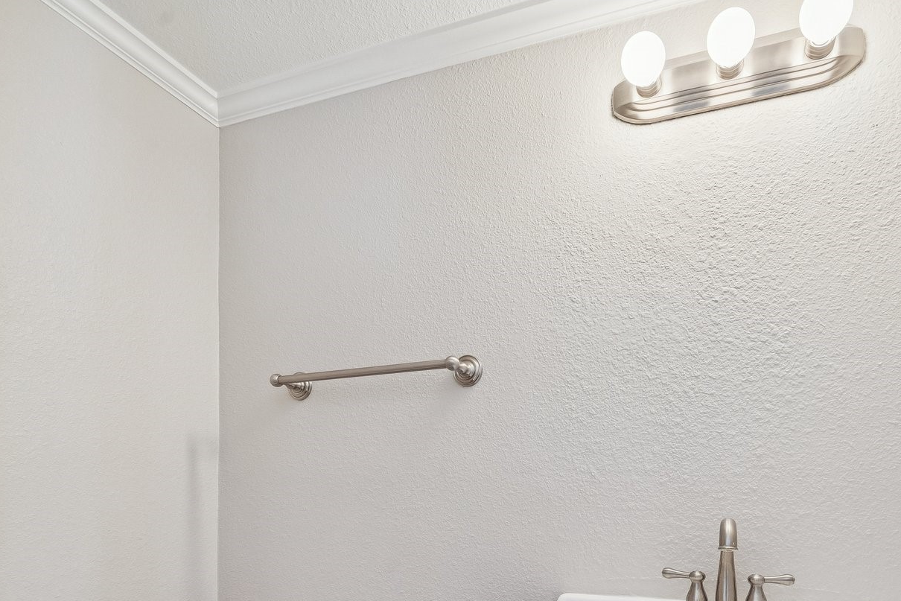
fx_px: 551
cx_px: 553
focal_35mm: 22
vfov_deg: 53.3
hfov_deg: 77.4
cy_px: 484
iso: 640
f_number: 8
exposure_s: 1/30
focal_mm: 13
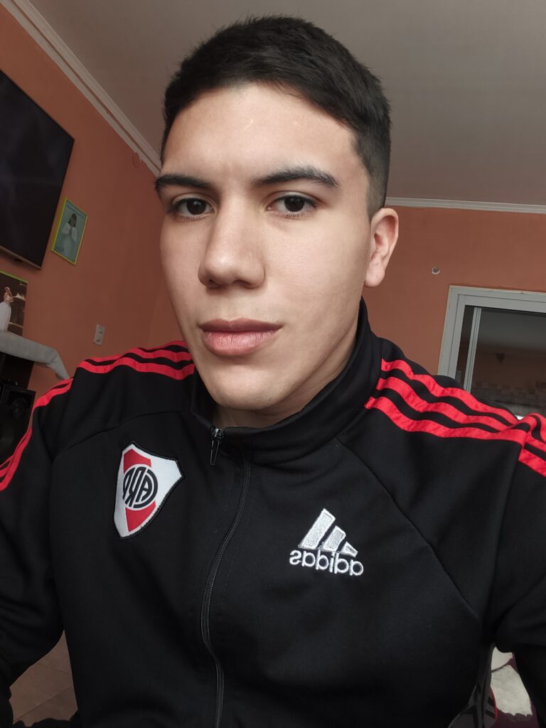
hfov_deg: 54.9
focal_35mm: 25
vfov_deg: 69.4
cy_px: 364
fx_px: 526
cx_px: 273
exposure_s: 1/50
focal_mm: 2.24
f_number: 2.2
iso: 64
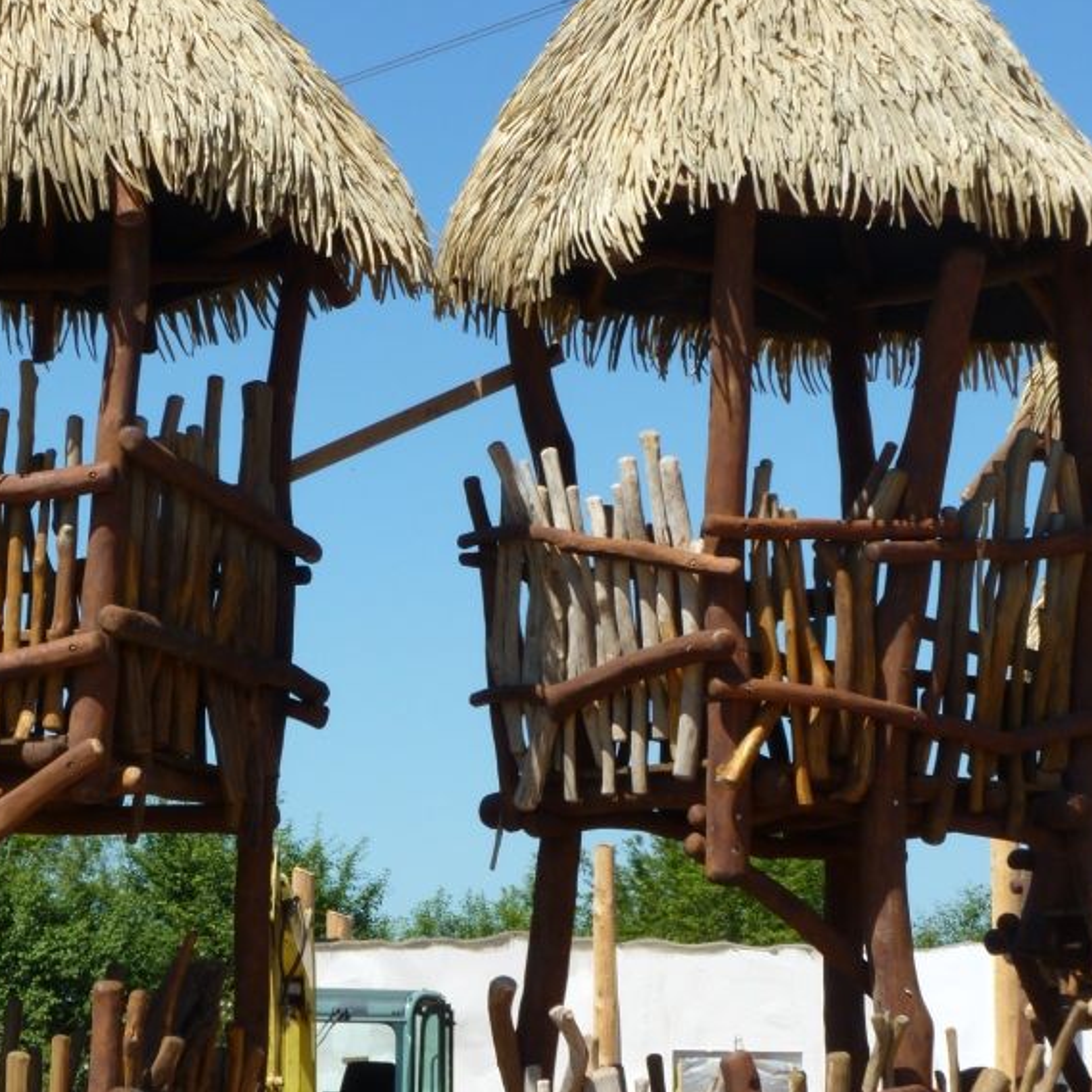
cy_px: 545
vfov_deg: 21.7
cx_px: 376
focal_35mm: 80
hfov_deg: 21.6
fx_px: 2855
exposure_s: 1/250
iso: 80
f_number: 5.6
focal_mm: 11.9
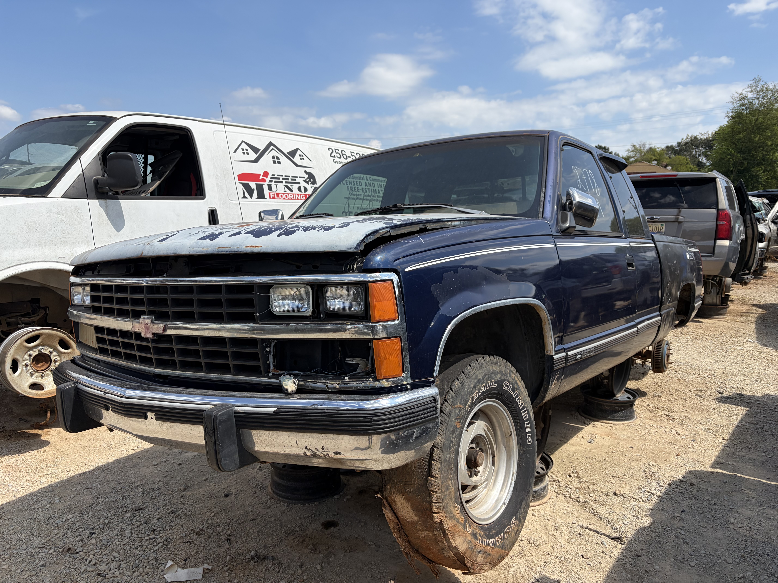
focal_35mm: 26
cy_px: 292
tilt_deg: -8.0
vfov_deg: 53.1
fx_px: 584
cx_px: 389
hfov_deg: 67.3
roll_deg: -1.4
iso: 50
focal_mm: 5.96
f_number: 1.6
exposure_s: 1/3448
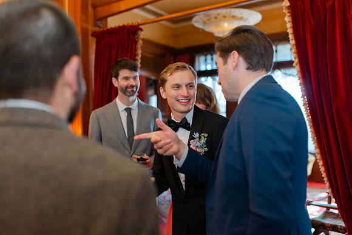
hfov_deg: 54.4
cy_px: 118
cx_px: 176
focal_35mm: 35
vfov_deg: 37.9
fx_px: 342
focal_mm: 35
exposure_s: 1/100
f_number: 2
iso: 250
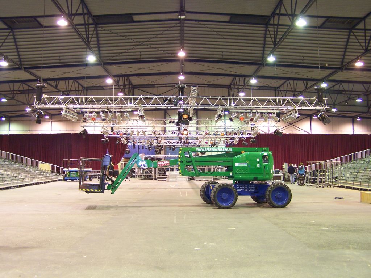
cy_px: 139
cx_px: 186
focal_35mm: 38
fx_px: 407
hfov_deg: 49.0
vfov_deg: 37.7
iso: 140
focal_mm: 6.3
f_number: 2.8
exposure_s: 1/3
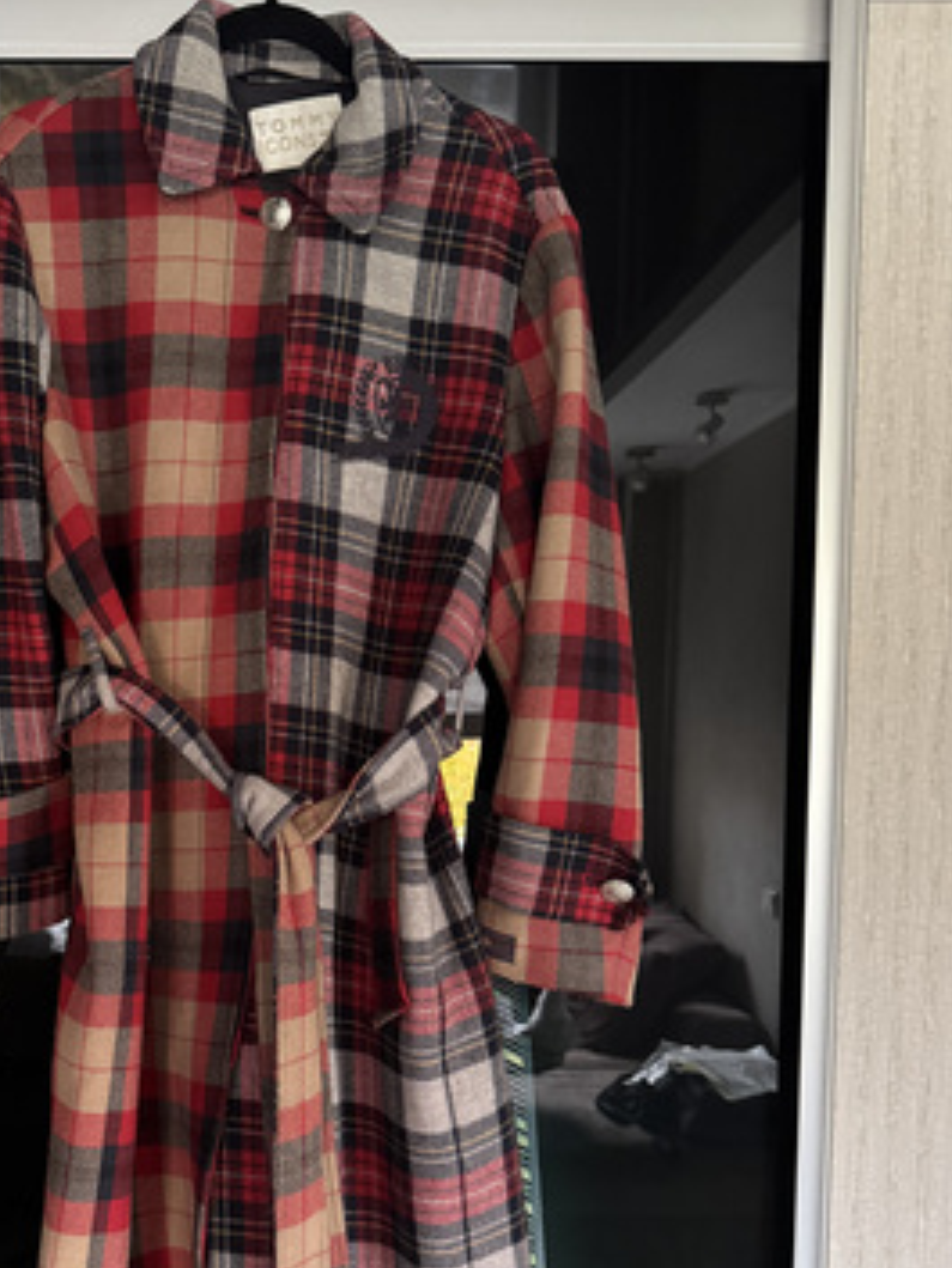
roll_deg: +0.5
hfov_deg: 41.0
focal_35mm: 34
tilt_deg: -4.3
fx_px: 1246
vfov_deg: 53.3
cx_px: 286
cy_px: 797
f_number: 1.78
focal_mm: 6.76
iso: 1000
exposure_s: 1/31
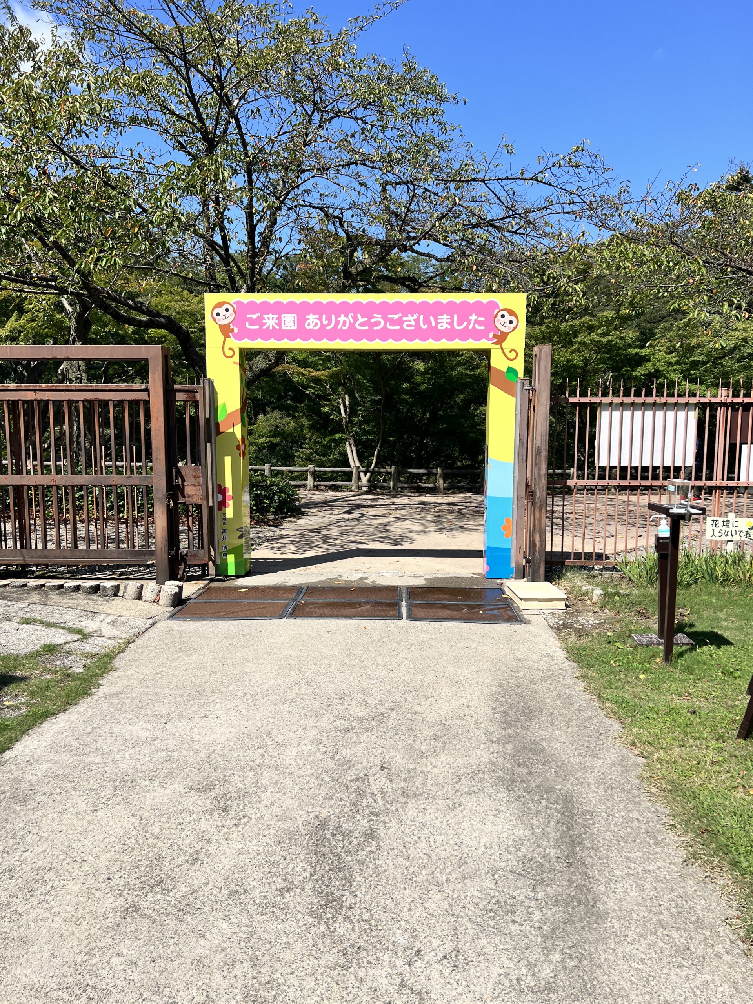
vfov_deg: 67.3
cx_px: 376
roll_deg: +2.2
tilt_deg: -4.5
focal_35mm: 26
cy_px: 502
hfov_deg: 53.1
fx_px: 754
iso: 50
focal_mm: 5.7
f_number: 1.5
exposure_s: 1/5076
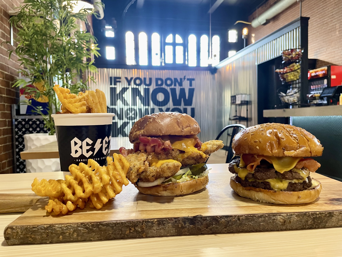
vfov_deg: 53.1
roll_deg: +1.7
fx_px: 257
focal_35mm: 26
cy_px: 128
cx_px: 171
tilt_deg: -1.5
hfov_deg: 67.3
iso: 200
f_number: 1.6
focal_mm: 4.2
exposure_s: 1/60
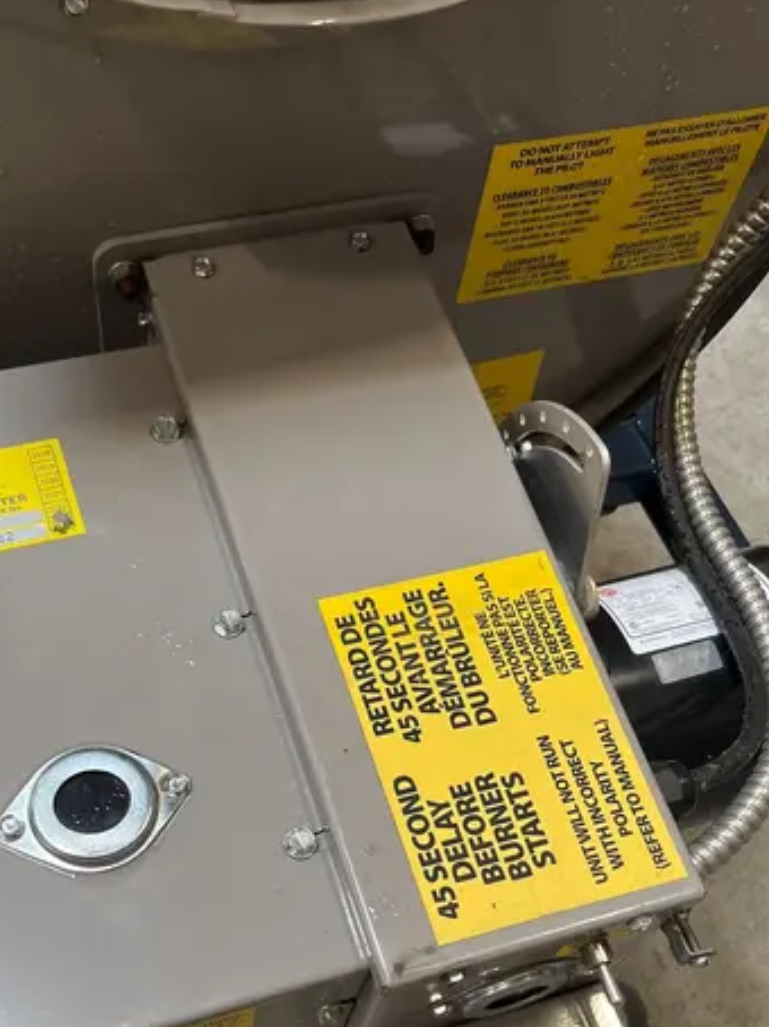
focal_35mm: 42
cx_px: 346
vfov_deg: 43.5
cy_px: 761
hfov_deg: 34.3
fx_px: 1245
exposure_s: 1/93
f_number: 1.6
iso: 125
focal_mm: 5.1
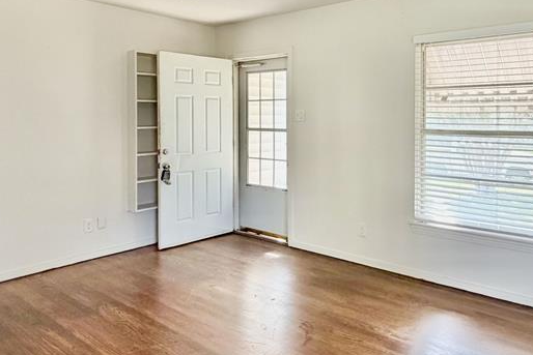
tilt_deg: -0.9
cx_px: 332
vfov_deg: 44.5
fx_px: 429
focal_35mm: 29
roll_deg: +0.2
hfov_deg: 62.8
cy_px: 126
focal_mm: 2.22
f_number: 2.2
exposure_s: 1/121
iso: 320
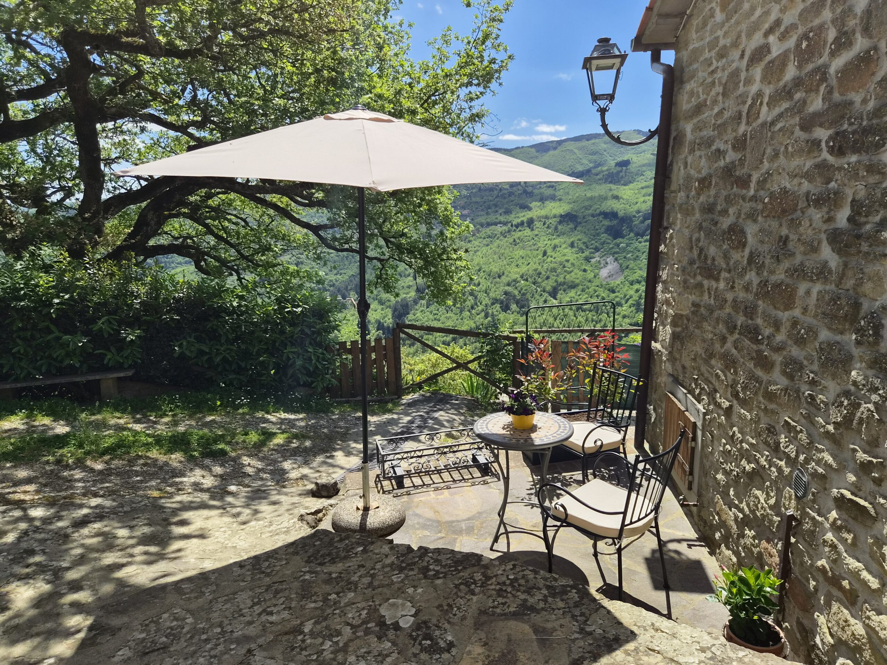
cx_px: 444
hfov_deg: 73.9
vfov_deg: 58.9
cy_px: 332
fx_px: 589
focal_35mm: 23
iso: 80
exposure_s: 1/6800
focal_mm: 5.4
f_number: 1.8
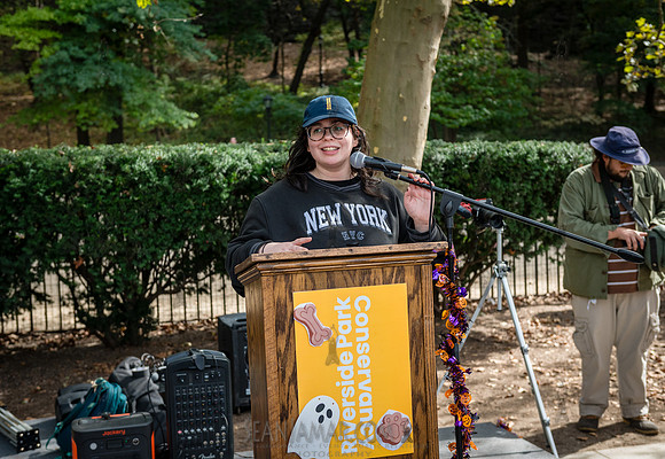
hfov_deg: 38.5
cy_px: 221
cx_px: 331
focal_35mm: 51
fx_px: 952
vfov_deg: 27.1
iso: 1000
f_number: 4
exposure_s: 1/1000
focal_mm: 48
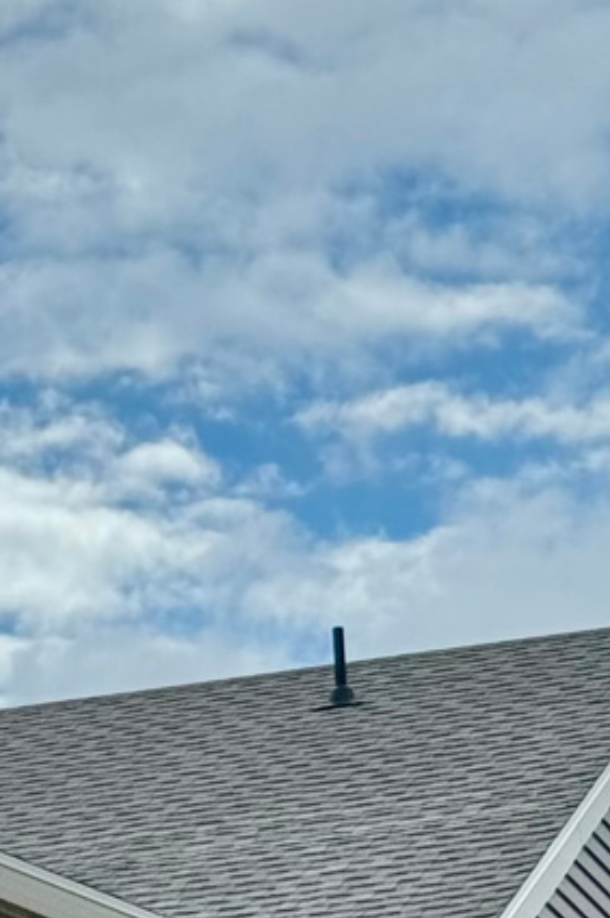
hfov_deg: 7.5
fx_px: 4608
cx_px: -223
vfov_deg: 10.9
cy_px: 1379
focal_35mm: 181
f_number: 1.78
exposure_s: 1/10526
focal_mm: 6.76
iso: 64
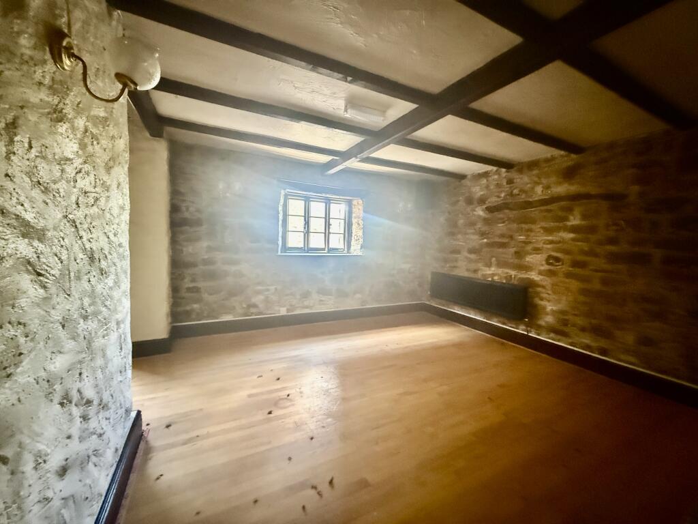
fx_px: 282
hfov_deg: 102.1
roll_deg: -2.4
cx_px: 349
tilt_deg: -4.1
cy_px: 262
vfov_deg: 85.7
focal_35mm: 14
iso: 1600
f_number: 2.2
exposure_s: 1/53
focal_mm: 2.22
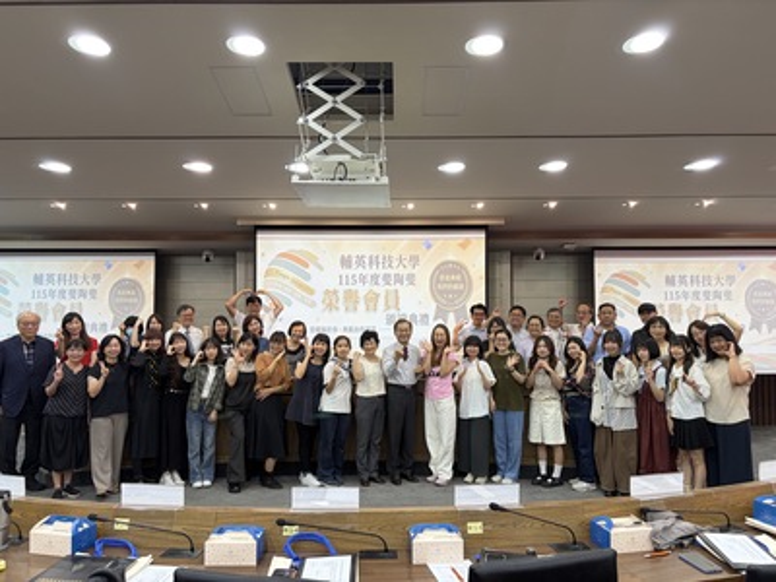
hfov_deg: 67.3
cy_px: 291
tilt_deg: +3.5
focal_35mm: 26
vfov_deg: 53.1
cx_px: 388
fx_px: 583
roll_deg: +0.0
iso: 64
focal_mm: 5.96
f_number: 1.6
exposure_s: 1/60
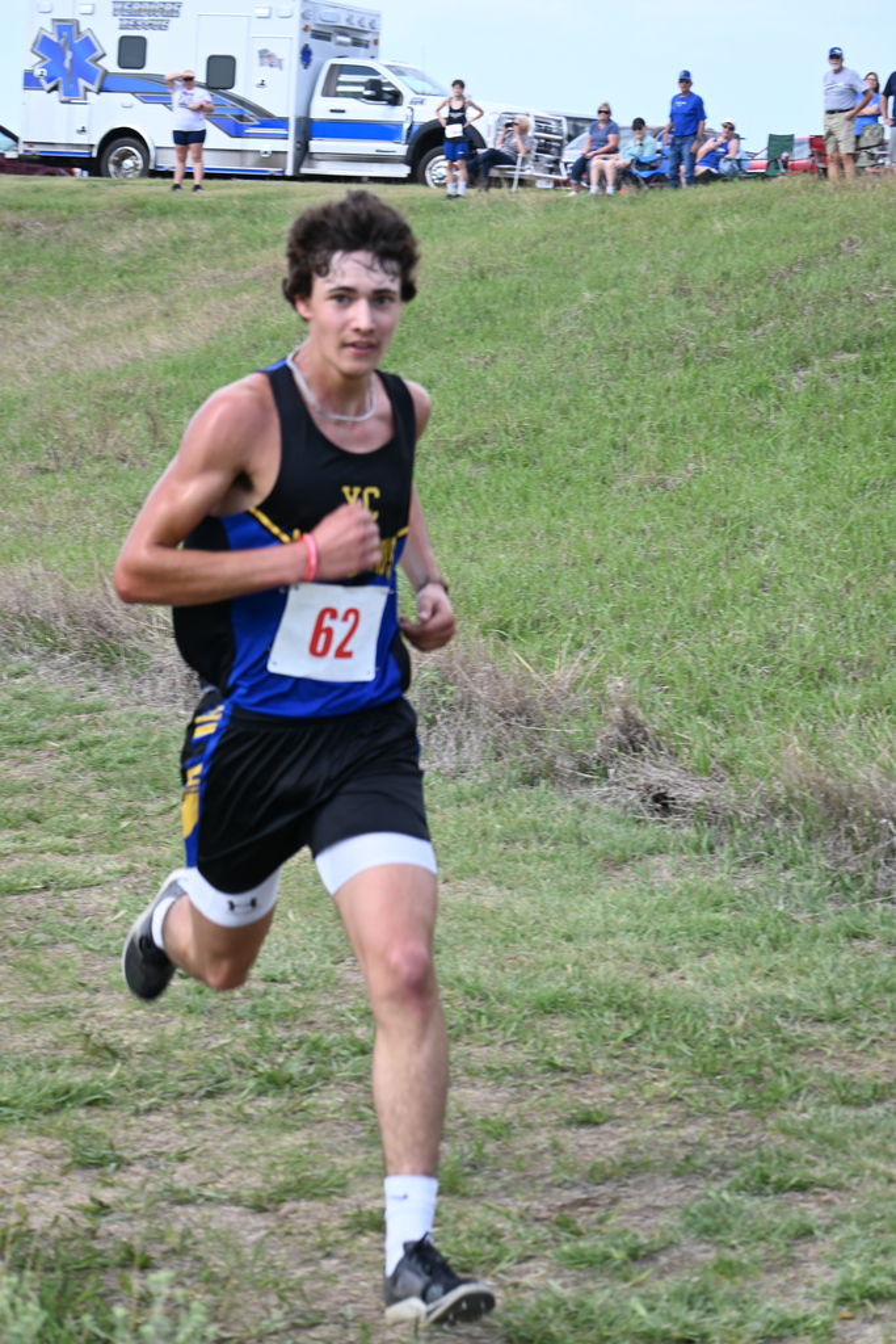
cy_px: 672
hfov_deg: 13.8
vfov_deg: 20.6
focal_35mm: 99
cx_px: 448
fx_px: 3694
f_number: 5.6
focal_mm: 66
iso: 110
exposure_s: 1/250
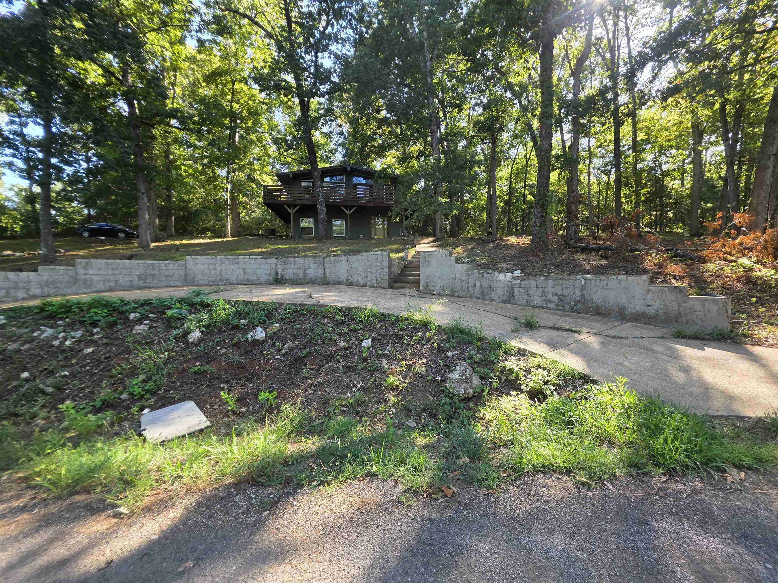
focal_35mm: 13
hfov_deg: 106.2
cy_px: 292
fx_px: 292
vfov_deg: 89.9
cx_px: 389
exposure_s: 1/120
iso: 40
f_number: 1.9
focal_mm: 2.2
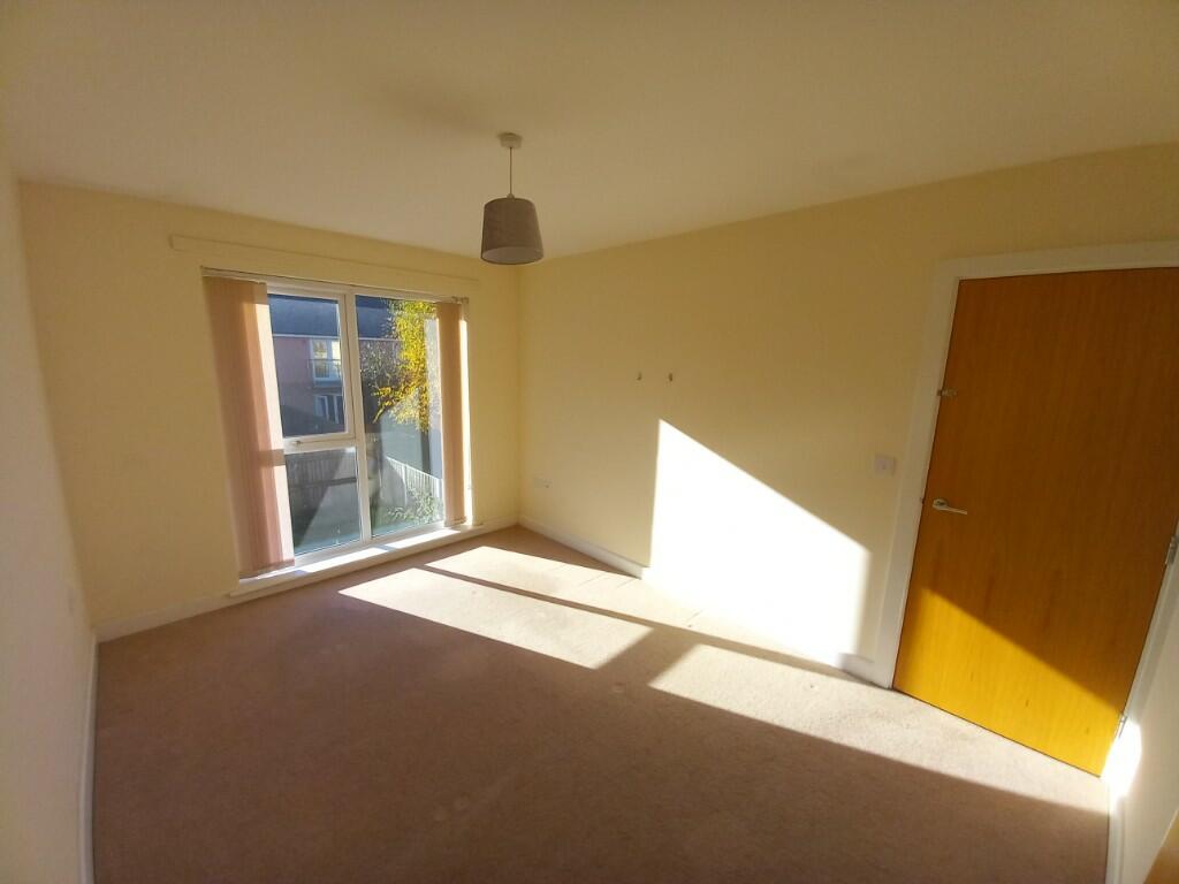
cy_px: 442
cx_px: 590
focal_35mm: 13
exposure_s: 1/413
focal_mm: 1.13
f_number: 2.2
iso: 40
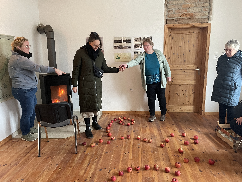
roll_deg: +1.3
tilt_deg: -11.3
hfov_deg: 67.3
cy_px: 91
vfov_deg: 53.1
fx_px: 182
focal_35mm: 26
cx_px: 121
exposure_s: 1/50
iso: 400
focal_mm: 4.2
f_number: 1.6
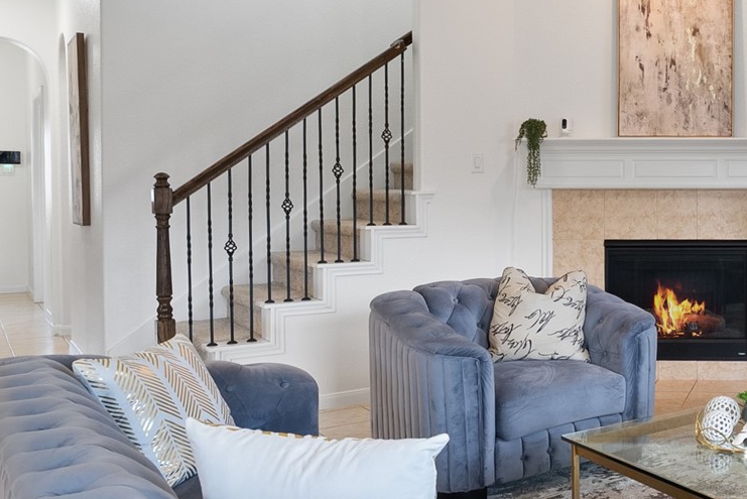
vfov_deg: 32.6
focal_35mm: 41
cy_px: 205
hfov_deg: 40.4
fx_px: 851
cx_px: 776
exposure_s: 1/5
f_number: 8
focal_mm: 14
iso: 800
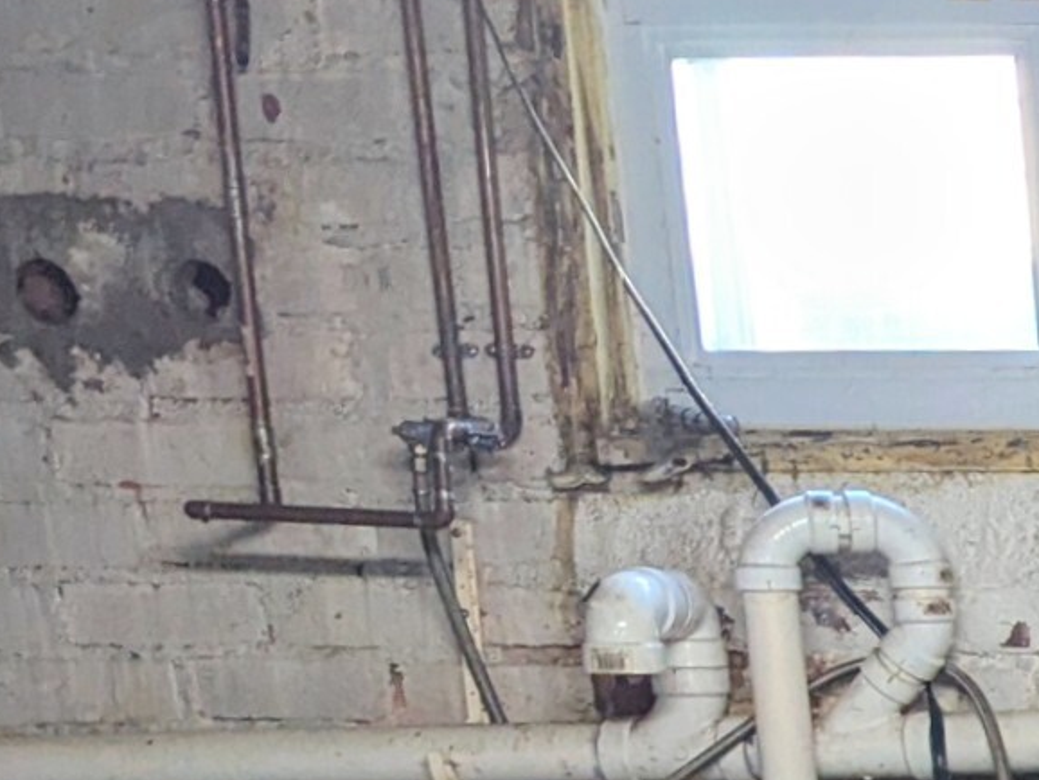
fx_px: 3063
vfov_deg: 13.5
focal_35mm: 102
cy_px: 1237
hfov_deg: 15.2
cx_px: 2141
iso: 479
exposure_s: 1/120
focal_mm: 6.81
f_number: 1.85
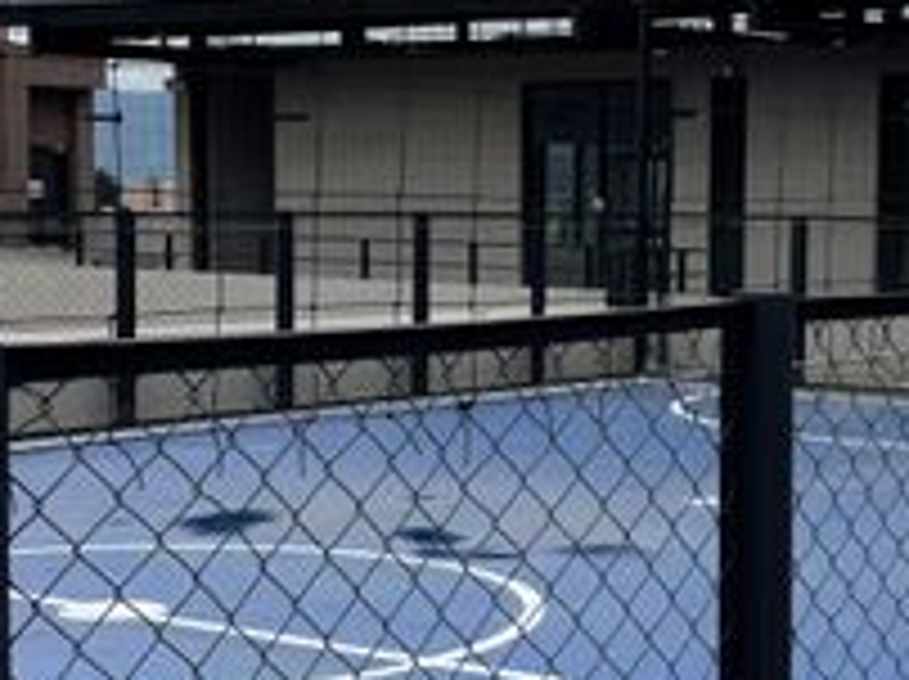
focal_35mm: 86
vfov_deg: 17.1
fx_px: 2256
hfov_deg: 22.5
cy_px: 428
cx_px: 695
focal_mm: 4.2
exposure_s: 1/4132
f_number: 1.6
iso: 32
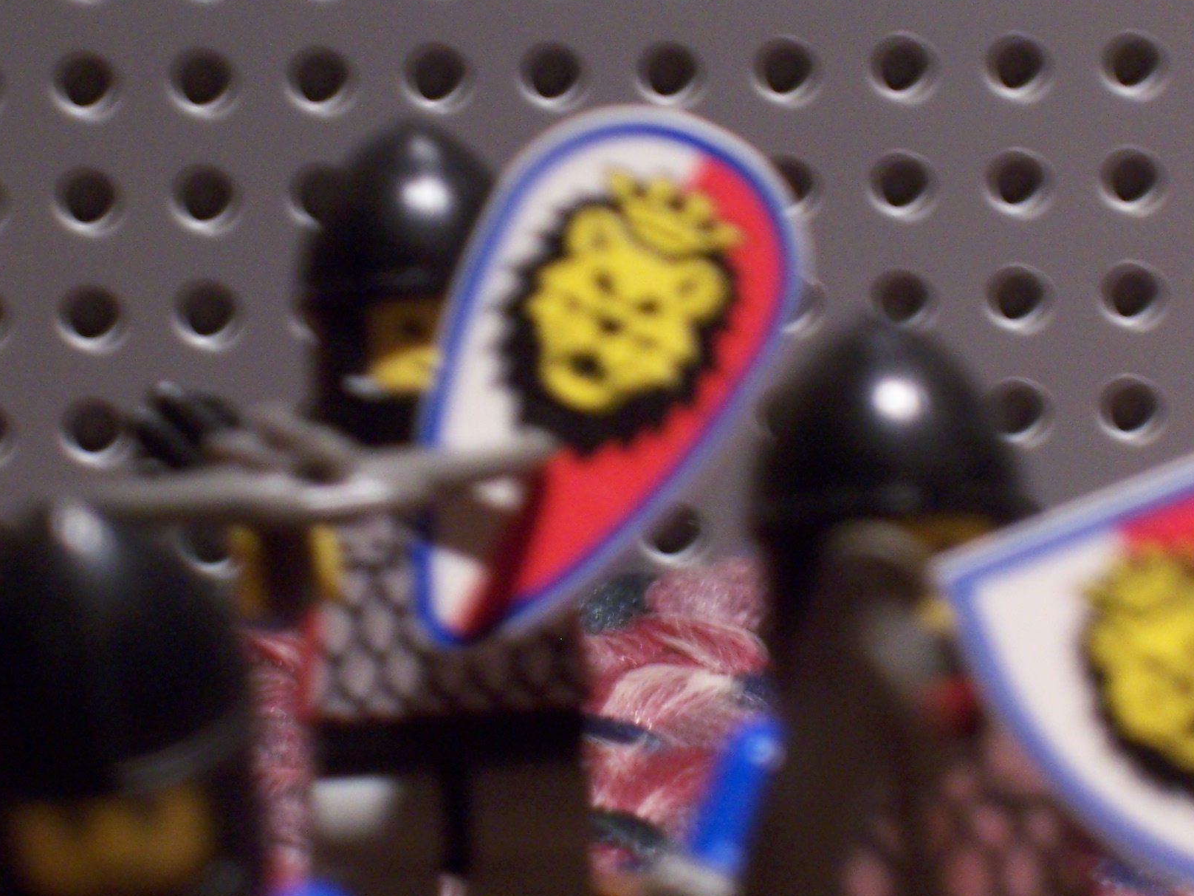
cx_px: 462
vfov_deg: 8.6
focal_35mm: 172
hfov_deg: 11.5
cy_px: 460
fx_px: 5933
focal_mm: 18.6
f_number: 4.8
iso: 160
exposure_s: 1/8
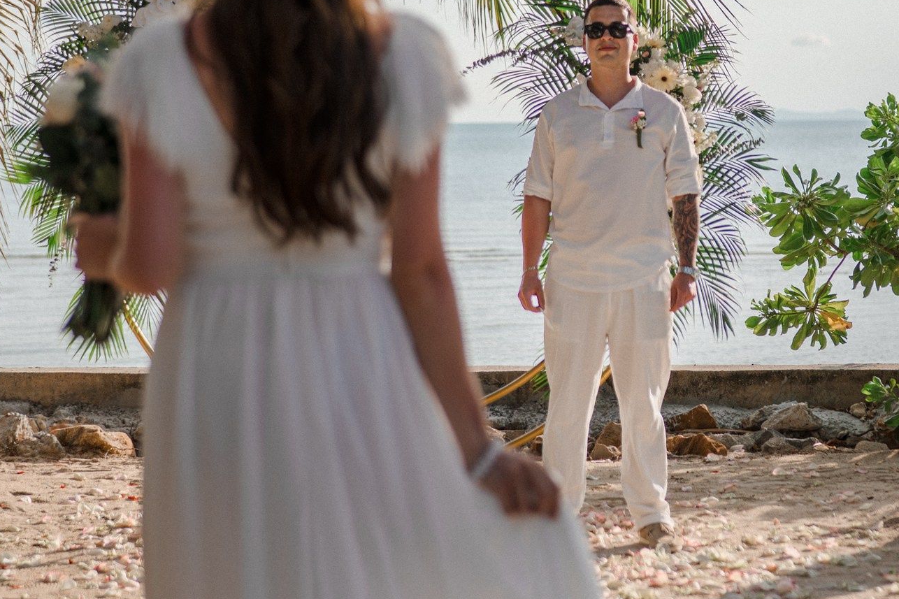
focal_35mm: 94
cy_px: 56
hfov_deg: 21.6
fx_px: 2347
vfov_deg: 14.4
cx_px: 592
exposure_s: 1/3200
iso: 200
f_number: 2.2
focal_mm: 50
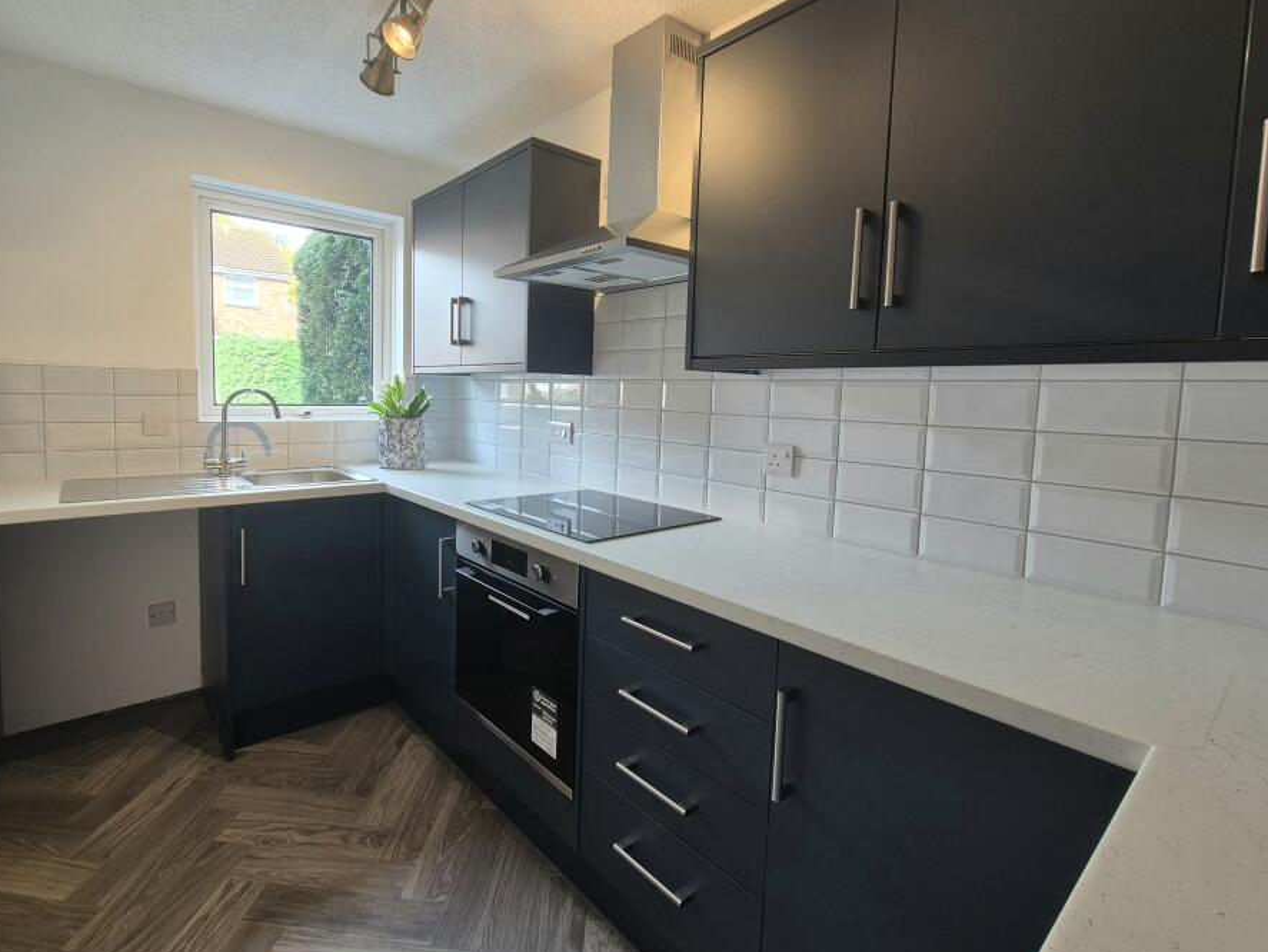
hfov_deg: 97.7
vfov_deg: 81.7
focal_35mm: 15
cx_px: 562
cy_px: 446
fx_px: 550
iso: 80
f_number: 2.2
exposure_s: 1/50
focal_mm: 2.2
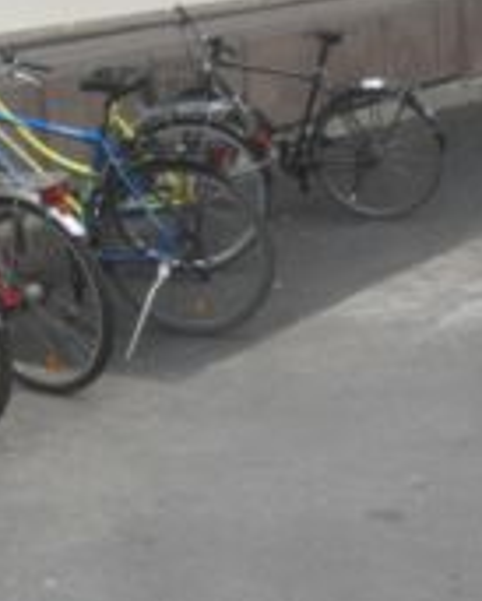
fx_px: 1425
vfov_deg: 23.8
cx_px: 524
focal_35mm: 80
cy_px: 337
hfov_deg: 18.5
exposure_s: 1/90
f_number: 3.2
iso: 100
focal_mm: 6.3
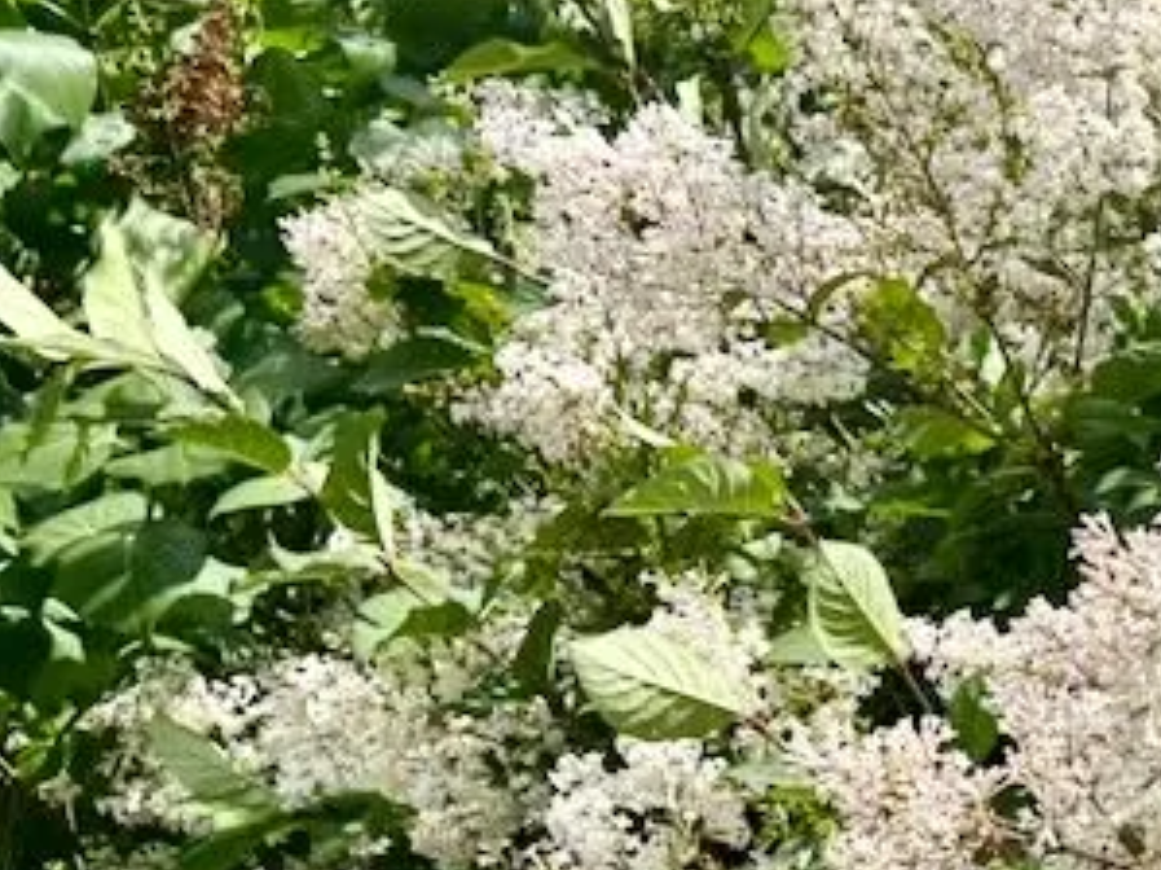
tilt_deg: -13.9
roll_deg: +2.6
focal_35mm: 89
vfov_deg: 16.1
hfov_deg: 18.5
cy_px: 944
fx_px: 2984
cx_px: 1922
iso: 50
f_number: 1.6
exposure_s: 1/2571
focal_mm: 5.96
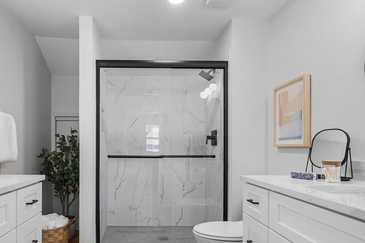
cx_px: 145
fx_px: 243
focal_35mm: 24
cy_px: 151
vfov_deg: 52.6
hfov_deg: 72.9
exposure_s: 1/1.25
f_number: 8
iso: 200
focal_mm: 16
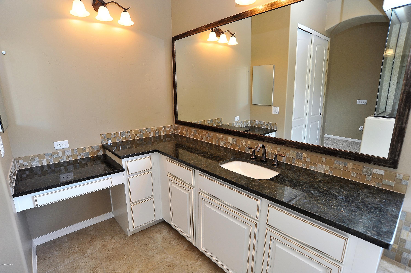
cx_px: 206
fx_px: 205
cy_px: 136
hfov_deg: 90.0
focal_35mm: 18
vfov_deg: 67.3
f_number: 8
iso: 1000
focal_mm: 18
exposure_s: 1/50
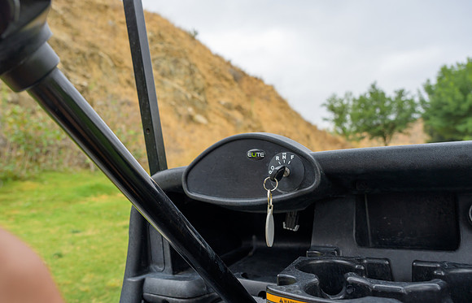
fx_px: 380
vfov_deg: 43.5
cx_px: 208
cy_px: 149
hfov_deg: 63.5
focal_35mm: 29
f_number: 4
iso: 100
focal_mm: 24
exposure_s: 1/200
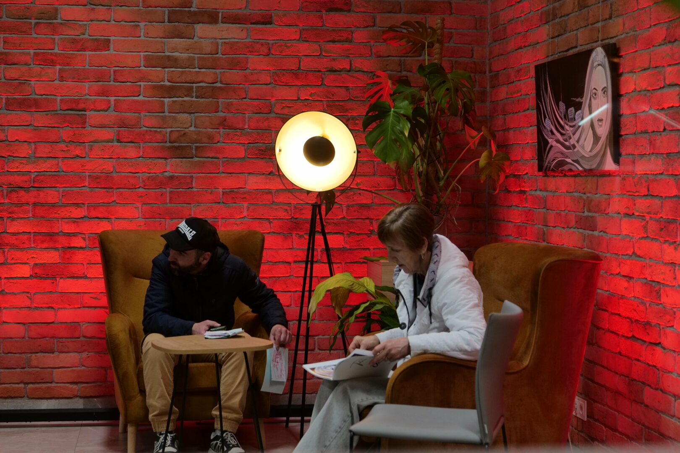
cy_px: 226
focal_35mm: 70
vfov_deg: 19.5
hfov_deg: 28.8
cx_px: 340
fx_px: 1322
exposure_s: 1/80
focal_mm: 70
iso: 1000
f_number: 4.5
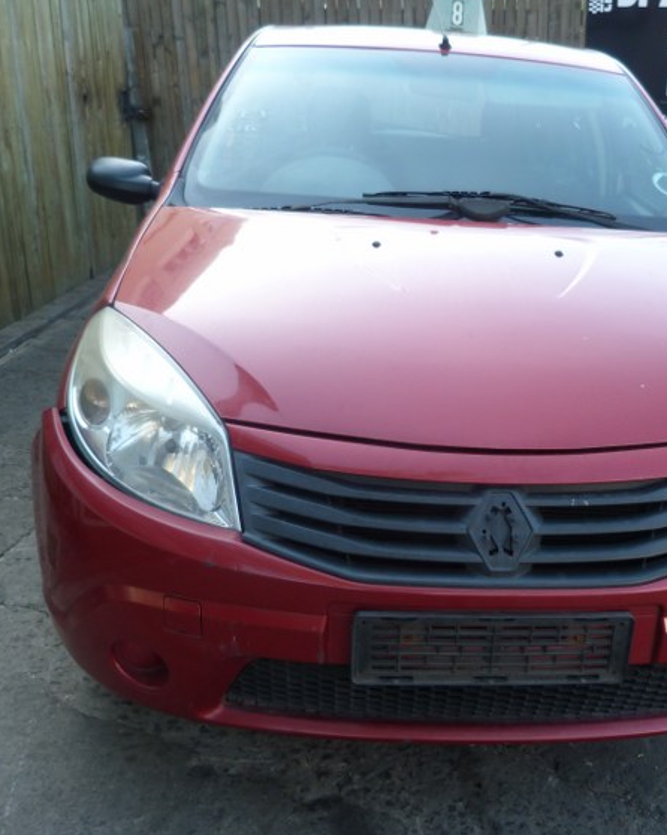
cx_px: 461
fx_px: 864
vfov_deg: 51.5
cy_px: 413
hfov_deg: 41.5
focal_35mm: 35
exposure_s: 1/100
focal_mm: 4.5
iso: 80
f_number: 2.8
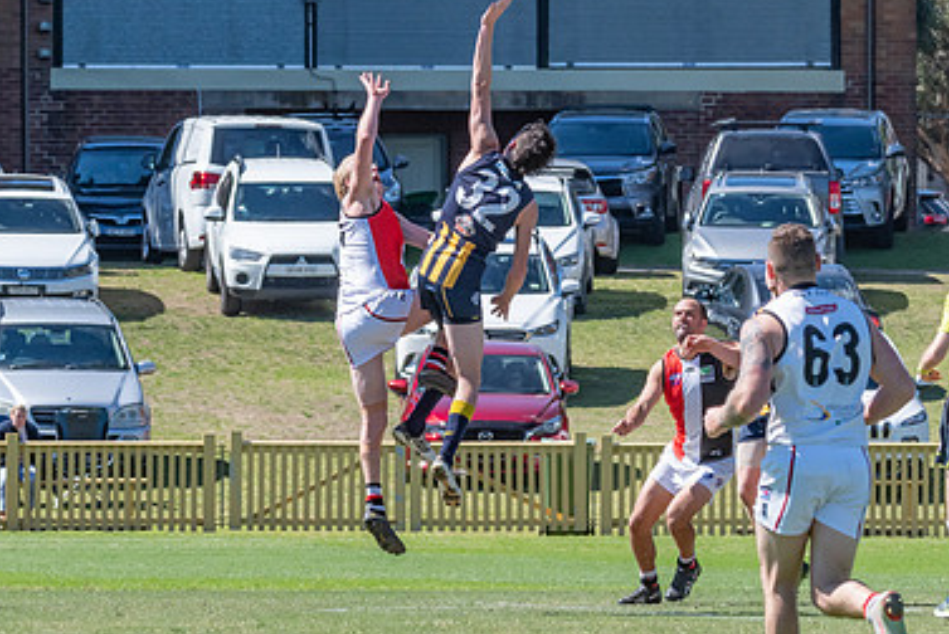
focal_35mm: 520
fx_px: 13718
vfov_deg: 2.6
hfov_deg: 4.0
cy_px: 288
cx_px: 672
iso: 800
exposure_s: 1/1000
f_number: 13
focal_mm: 220
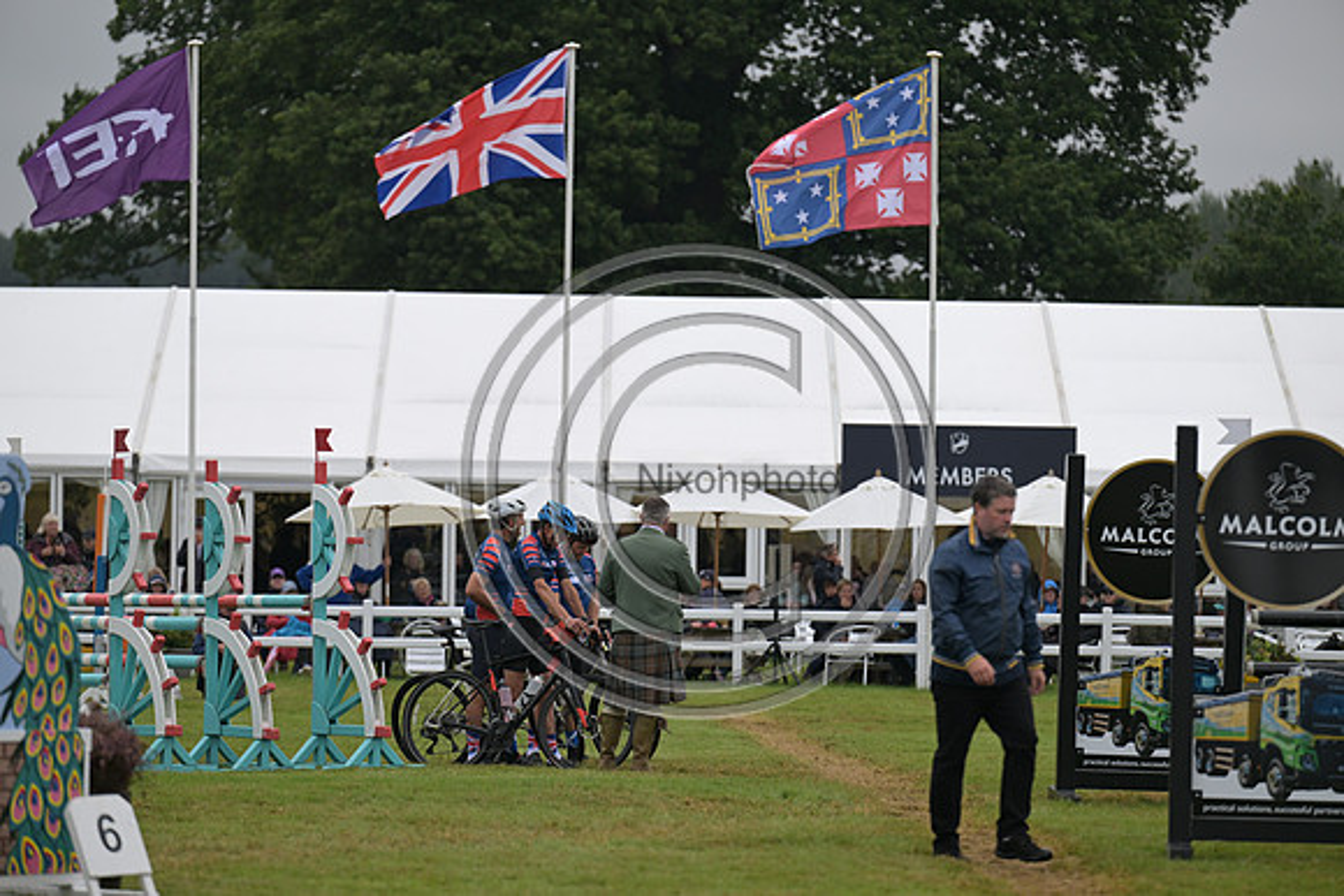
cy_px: 448
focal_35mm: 200
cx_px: 672
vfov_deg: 6.9
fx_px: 7468
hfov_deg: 10.3
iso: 500
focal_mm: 200
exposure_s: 1/1250
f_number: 4
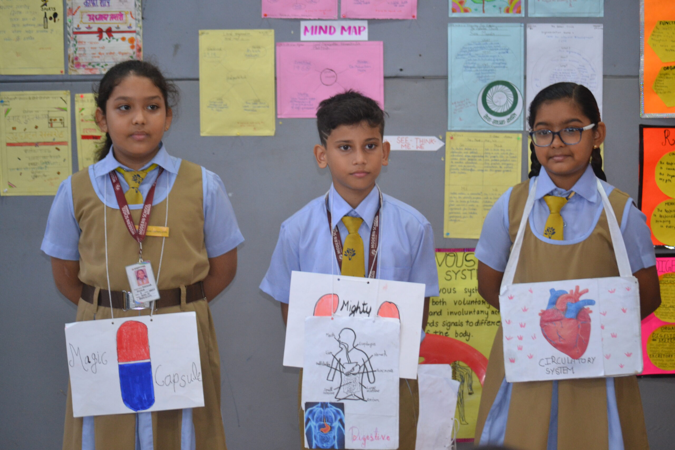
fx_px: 1547
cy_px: 225
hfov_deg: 24.6
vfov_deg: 16.6
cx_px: 338
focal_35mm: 82
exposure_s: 1/60
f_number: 4
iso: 1000
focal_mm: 55
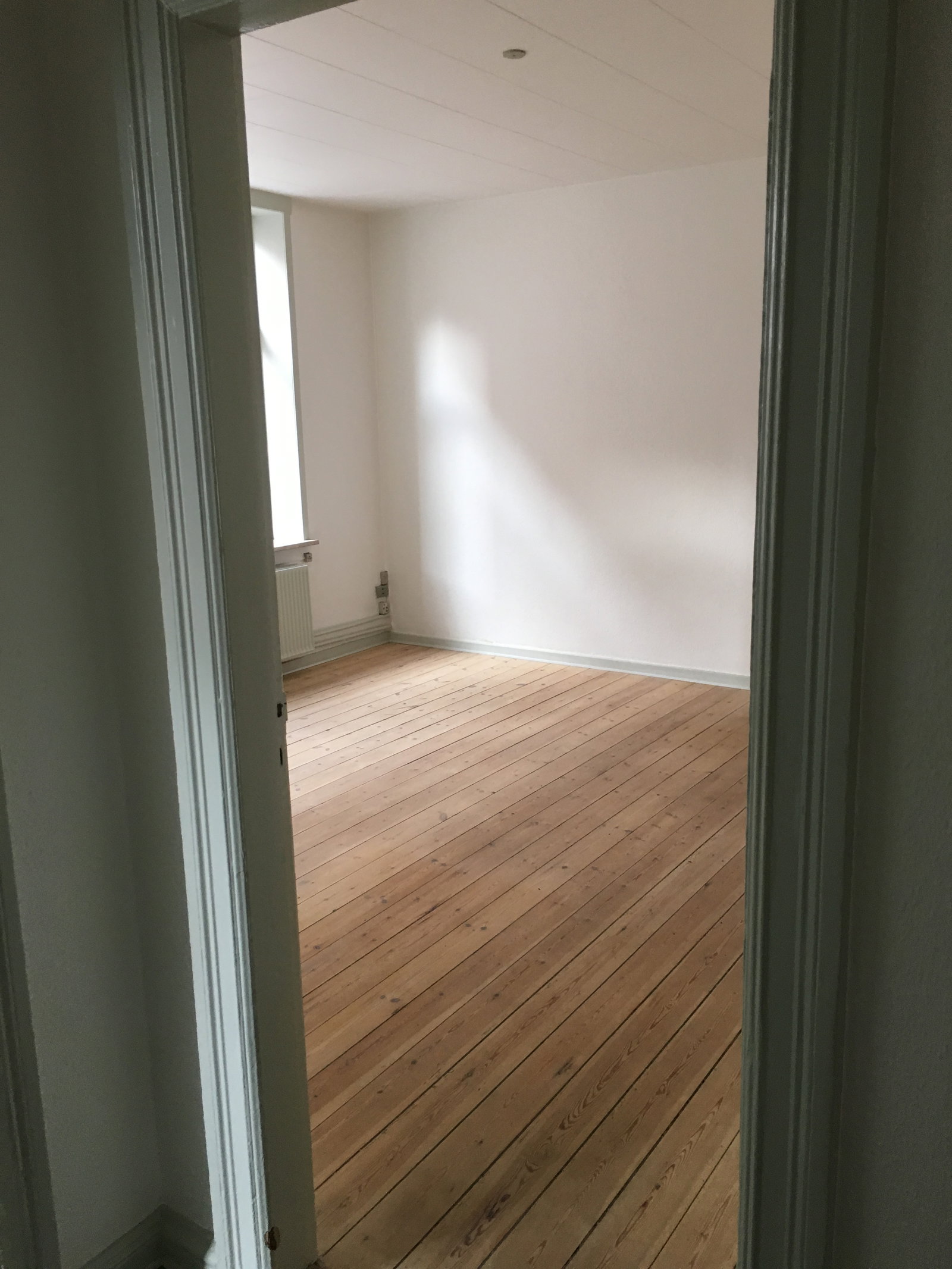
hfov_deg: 48.2
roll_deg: +1.5
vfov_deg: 61.7
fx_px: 1063
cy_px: 634
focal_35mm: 29
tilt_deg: -8.2
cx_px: 476
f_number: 2.2
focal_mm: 4.15
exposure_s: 1/33
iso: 64
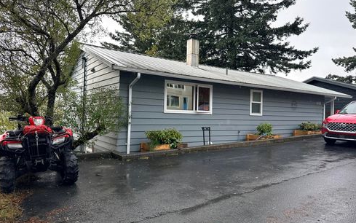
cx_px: 181
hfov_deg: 70.4
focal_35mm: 26
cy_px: 109
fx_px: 252
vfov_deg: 47.6
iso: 100
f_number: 1.78
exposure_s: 1/920
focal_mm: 6.76
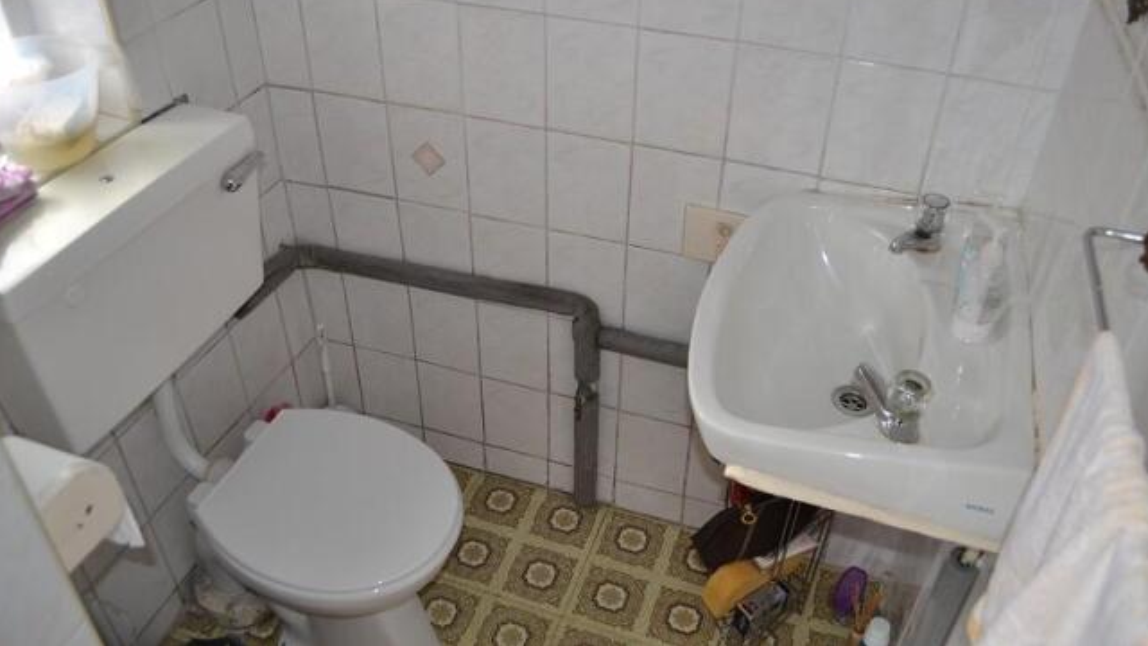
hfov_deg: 66.1
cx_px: 572
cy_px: 256
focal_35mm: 29
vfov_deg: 40.0
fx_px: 883
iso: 100
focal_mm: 18
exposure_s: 1/60
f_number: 3.5
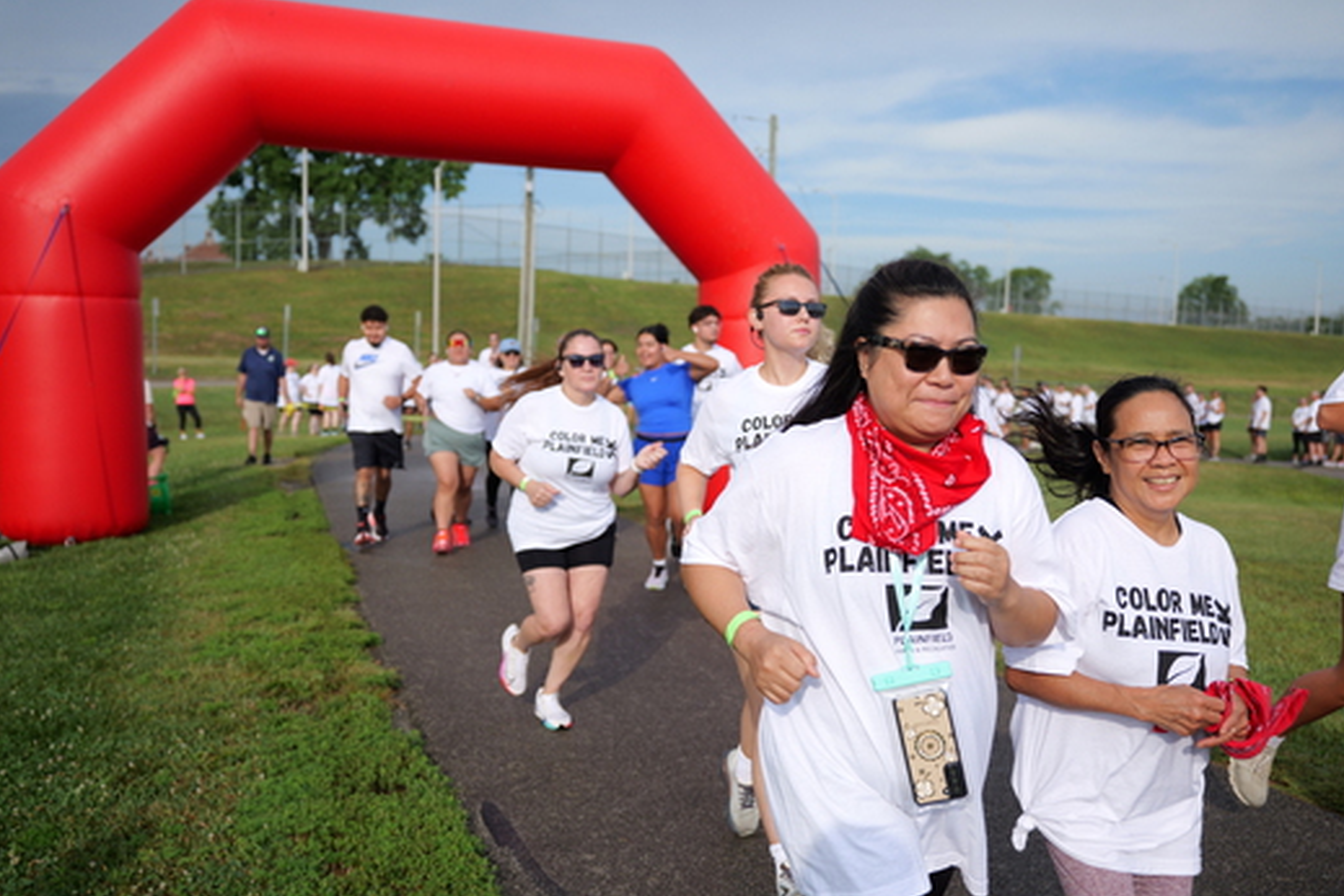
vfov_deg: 37.8
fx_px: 1307
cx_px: 694
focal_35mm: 35
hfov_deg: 54.4
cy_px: 467
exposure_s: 1/6400
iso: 640
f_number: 2.8
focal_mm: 33
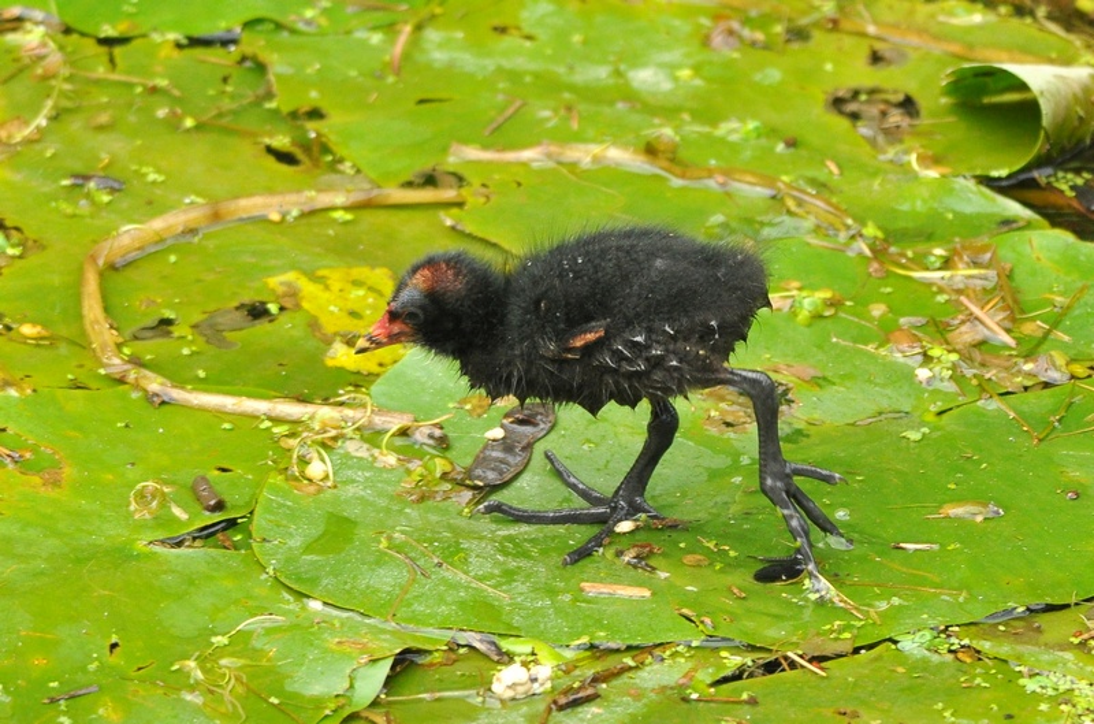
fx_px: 19096
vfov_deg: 2.2
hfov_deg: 3.3
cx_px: 547
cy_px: 362
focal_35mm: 630
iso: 800
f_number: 5.6
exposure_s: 1/640
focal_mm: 420
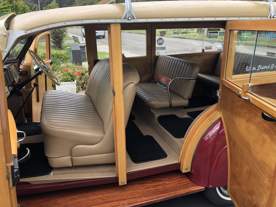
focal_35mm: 28
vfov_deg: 49.7
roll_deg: +0.0
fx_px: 223
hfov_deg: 63.4
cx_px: 138
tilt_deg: -18.3
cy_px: 104
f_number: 1.8
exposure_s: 1/274
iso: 20
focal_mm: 3.99
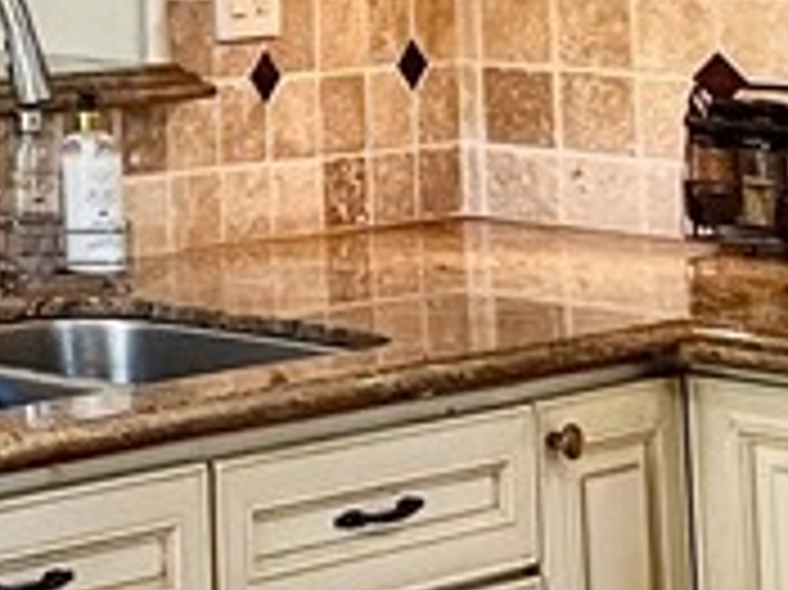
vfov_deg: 9.1
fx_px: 3458
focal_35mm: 152
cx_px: -869
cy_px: -631
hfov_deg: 11.5
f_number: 1.6
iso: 100
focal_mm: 5.1
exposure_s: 1/60
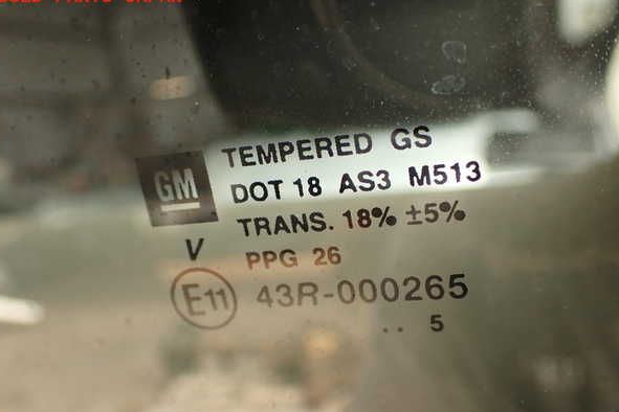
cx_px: 306
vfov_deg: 35.0
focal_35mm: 38
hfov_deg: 50.7
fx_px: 653
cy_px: 218
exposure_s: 1/80
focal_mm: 6.37
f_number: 2.5
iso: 200
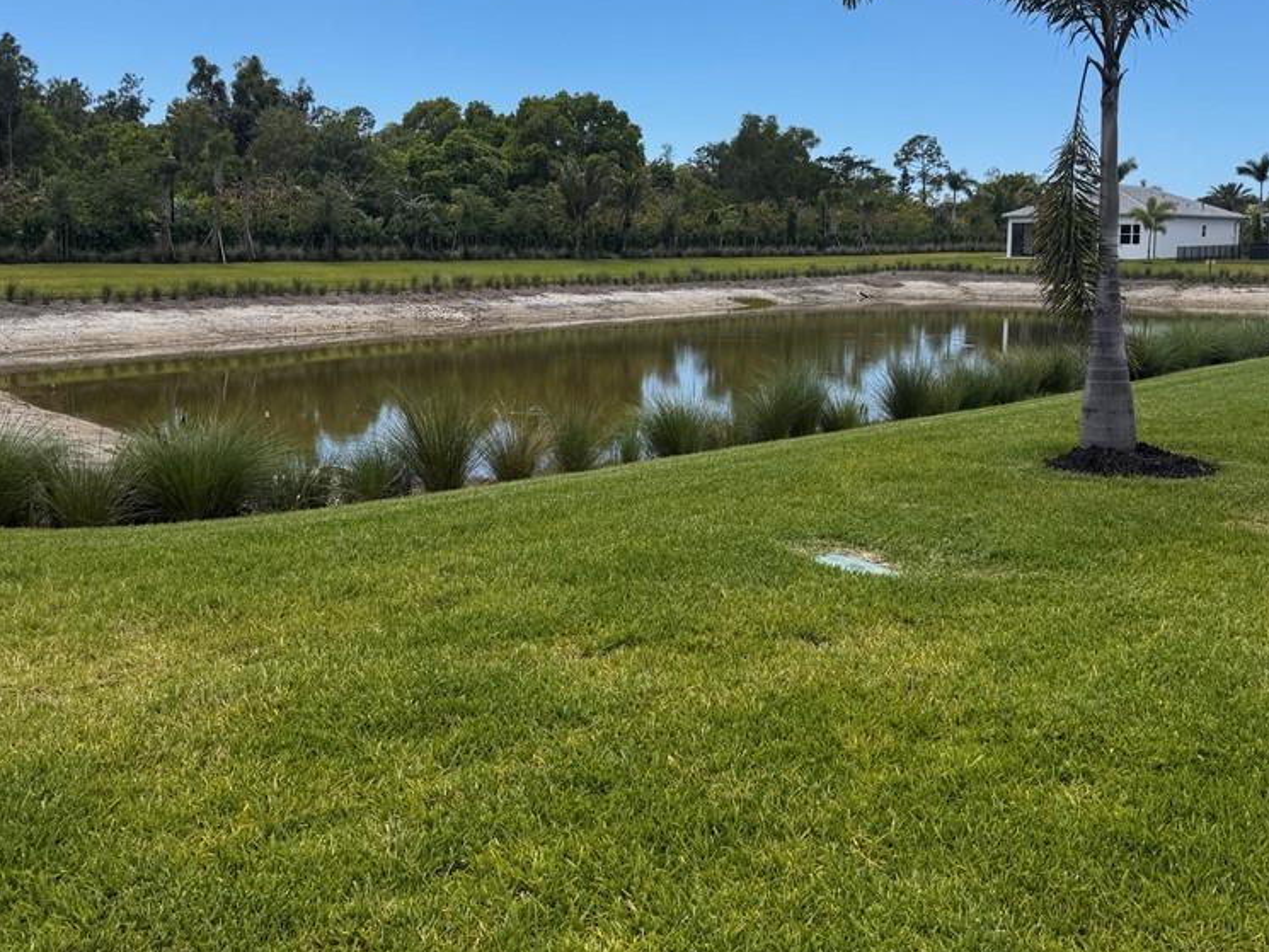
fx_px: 1210
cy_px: 359
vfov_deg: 42.6
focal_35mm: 33
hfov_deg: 55.2
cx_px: 571
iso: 80
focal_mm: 6.76
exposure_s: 1/4049
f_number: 1.78
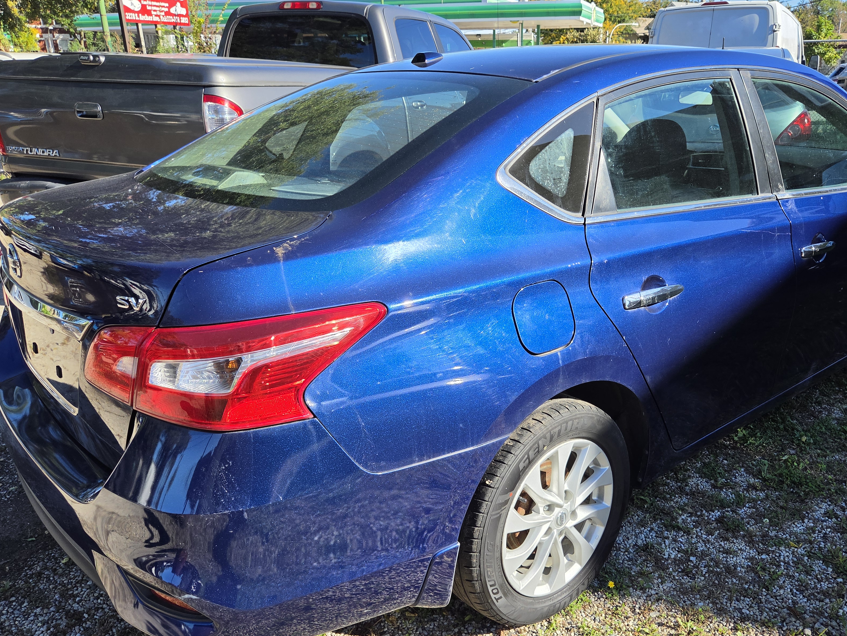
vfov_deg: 48.0
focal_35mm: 29
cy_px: 373
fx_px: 710
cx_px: 488
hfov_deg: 61.3
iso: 80
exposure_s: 1/2490
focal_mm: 5.4
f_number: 1.8
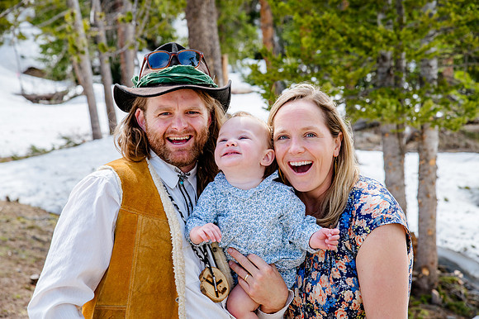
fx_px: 1144
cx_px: 240
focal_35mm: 86
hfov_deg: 23.7
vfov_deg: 15.9
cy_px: 160
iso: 250
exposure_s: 1/640
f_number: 8
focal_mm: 86
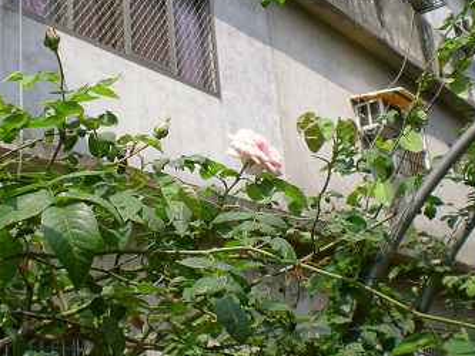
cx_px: 163
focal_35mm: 57
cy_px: 167
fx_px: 782
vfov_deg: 25.7
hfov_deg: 33.5
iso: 50
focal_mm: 6.3
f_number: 4.6
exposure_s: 1/223
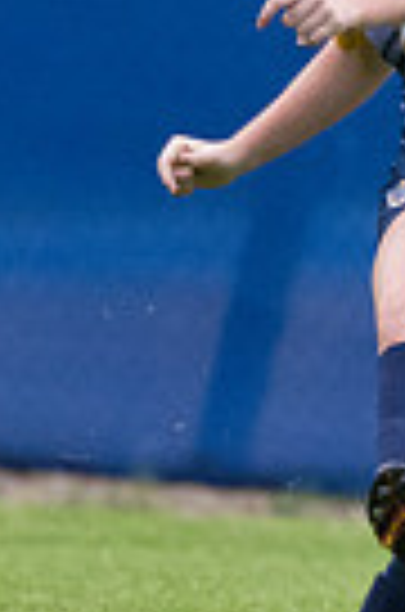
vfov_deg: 0.8
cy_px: 252
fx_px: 42401
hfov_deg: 0.5
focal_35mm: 2500
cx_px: 742
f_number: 5.6
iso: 4000
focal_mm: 390
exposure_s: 1/1600
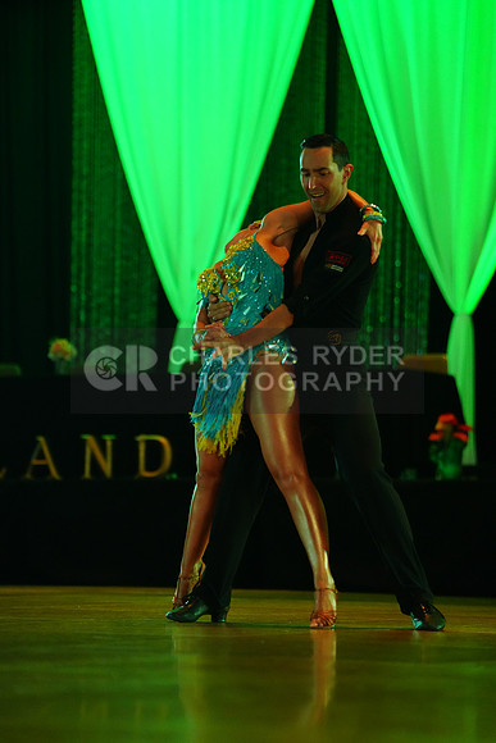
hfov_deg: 10.4
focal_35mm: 132
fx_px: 2726
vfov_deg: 15.5
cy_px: 372
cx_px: 248
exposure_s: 1/400
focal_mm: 132
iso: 6400
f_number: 2.8
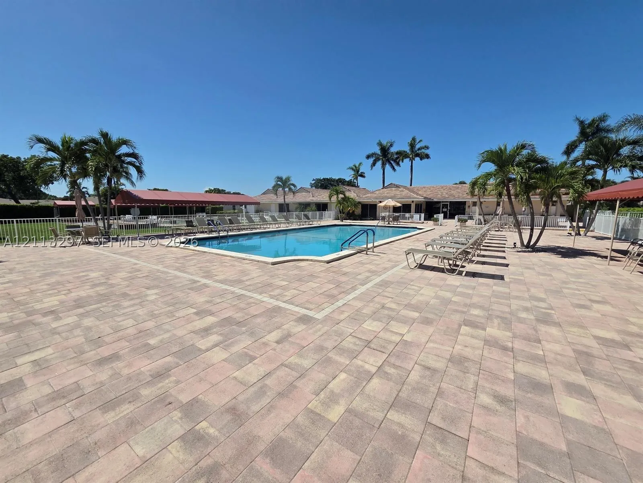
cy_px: 242
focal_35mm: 13
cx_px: 322
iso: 50
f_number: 2.2
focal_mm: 2.2
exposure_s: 1/3778
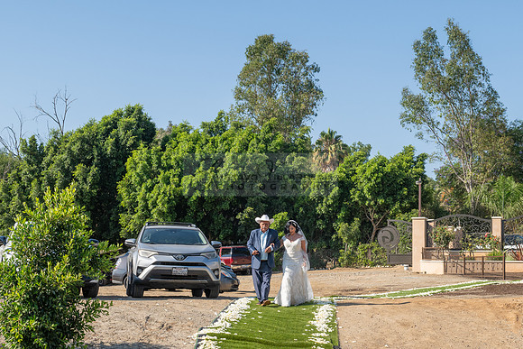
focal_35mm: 57
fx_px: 826
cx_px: 262
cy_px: 220
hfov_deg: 35.1
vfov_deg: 23.8
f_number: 9
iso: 200
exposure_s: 1/400
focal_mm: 45
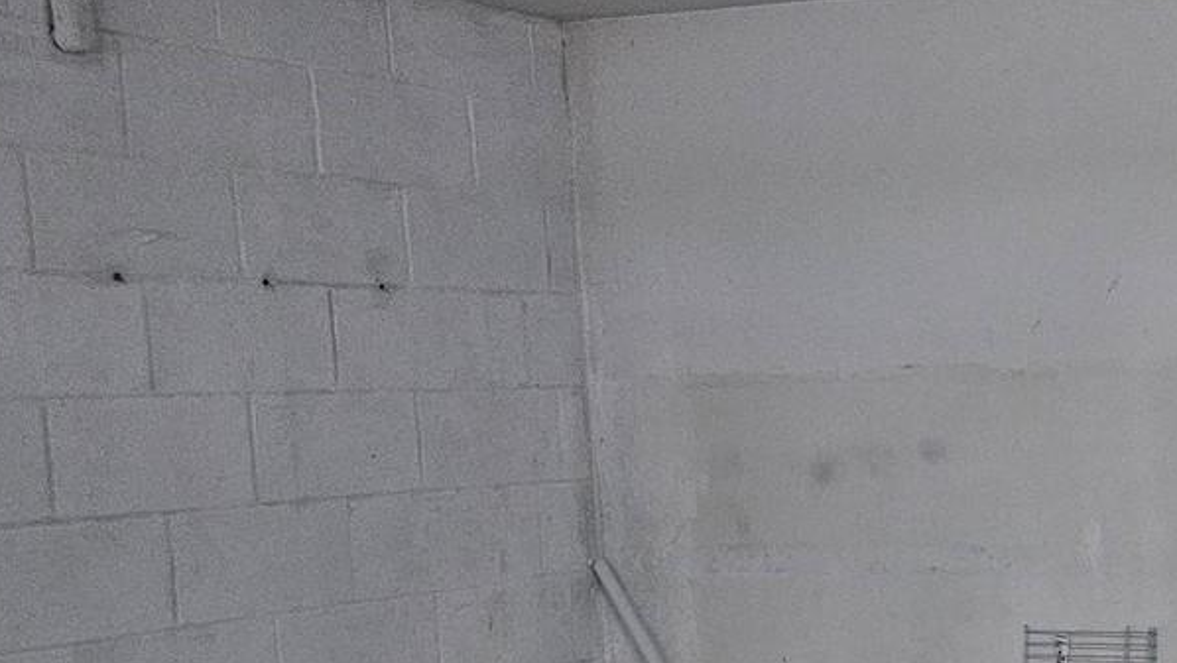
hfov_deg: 28.0
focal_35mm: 67
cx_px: 1358
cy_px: 604
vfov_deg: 17.7
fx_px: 2092
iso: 500
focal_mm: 5.4
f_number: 1.8
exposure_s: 1/120
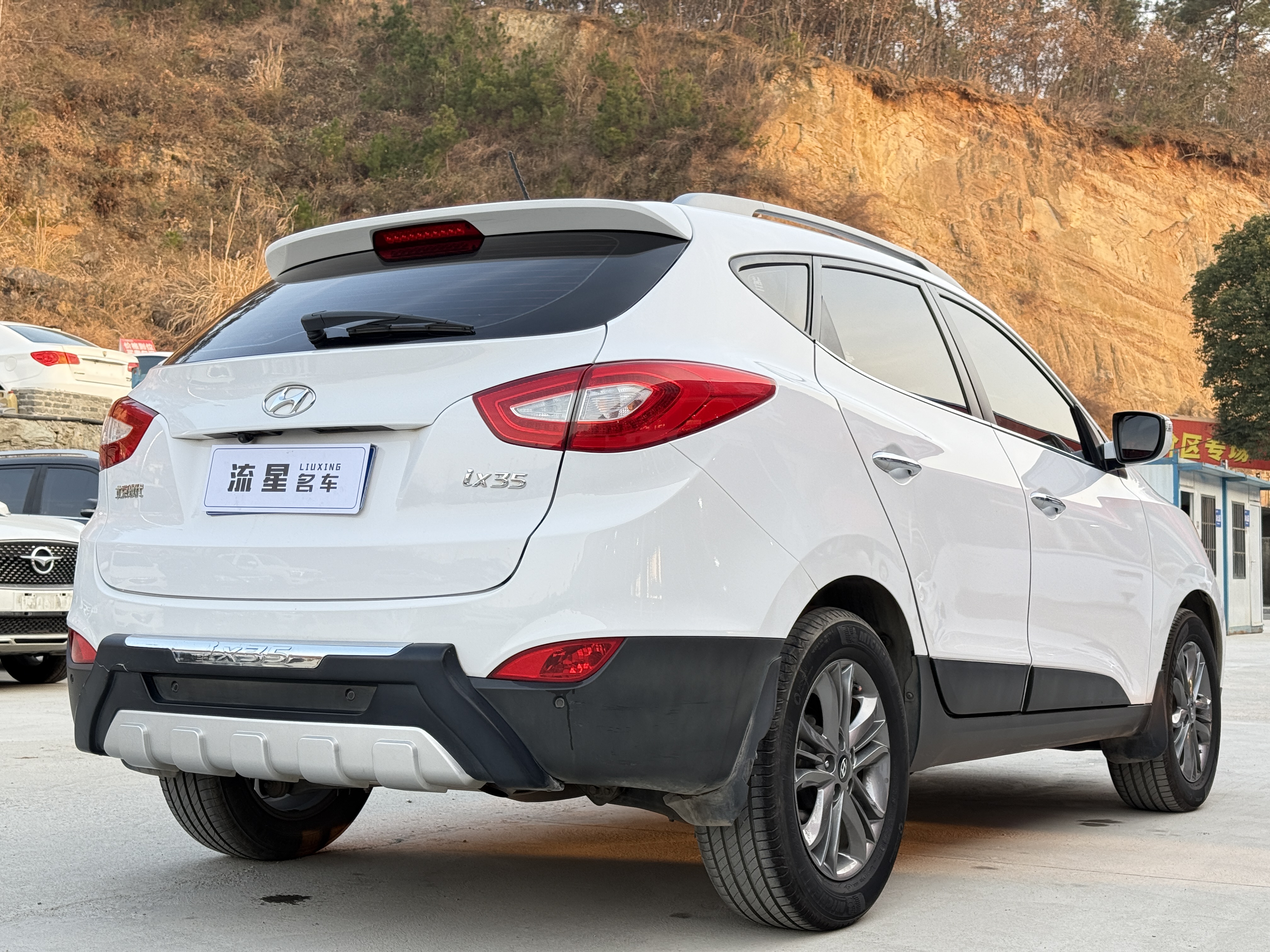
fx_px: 1761
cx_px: 635
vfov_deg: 30.3
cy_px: 476
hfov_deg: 39.7
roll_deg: -0.6
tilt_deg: +3.0
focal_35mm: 48
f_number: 1.78
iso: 80
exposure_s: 1/292
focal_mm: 6.76
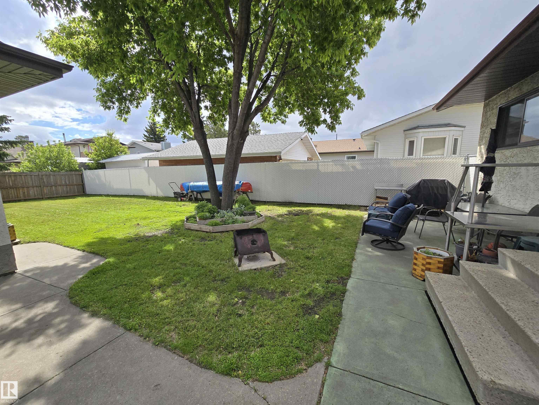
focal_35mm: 13
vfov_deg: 89.9
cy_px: 202
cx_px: 270
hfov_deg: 106.2
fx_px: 202
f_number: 2.2
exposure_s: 1/1399
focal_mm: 2.2
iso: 50
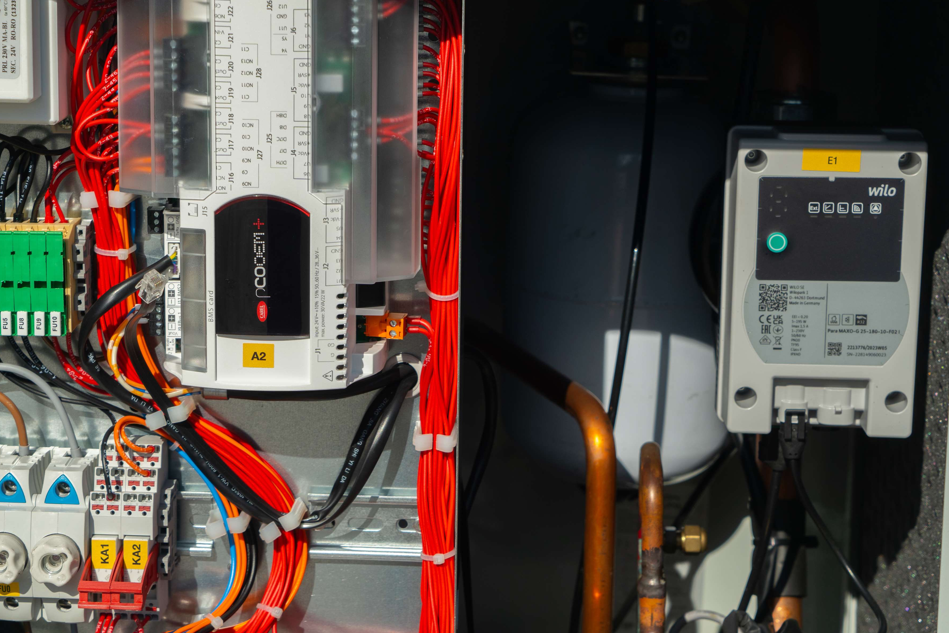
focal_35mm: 78
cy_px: 302
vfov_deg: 17.5
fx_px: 2056
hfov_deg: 26.0
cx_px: 405
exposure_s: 1/320
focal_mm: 67
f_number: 8
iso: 100
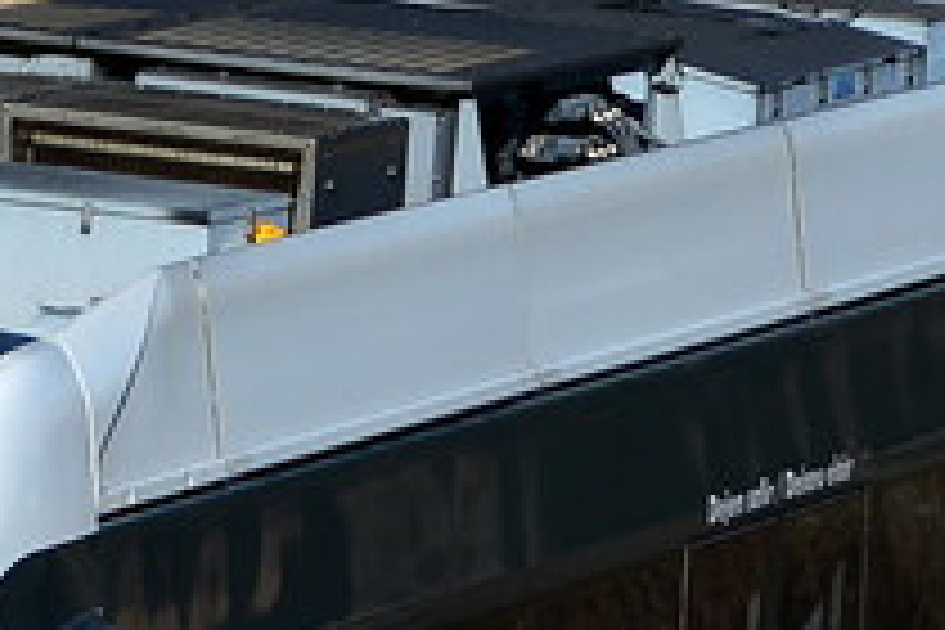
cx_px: 878
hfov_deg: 4.5
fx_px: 11995
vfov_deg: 3.0
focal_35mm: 457
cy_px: 322
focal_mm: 50
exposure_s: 1/500
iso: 100
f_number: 8
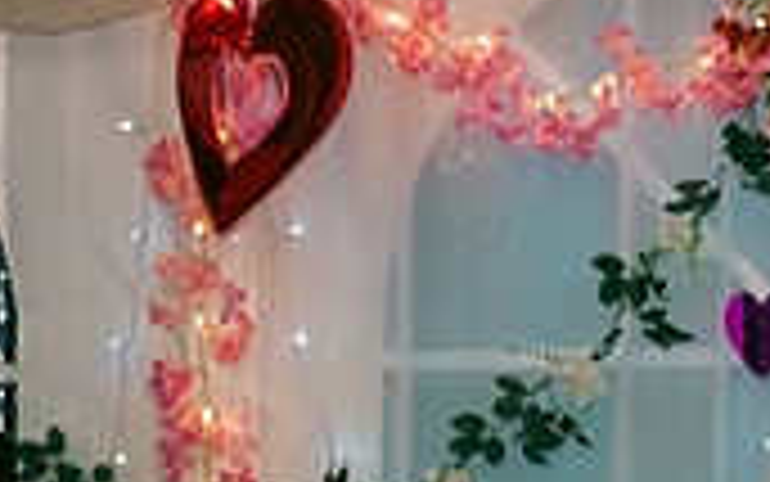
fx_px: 5080
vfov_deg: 5.4
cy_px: 511
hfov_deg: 8.5
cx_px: 1076
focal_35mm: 242
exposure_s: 1/160
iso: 800
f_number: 3.5
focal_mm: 70
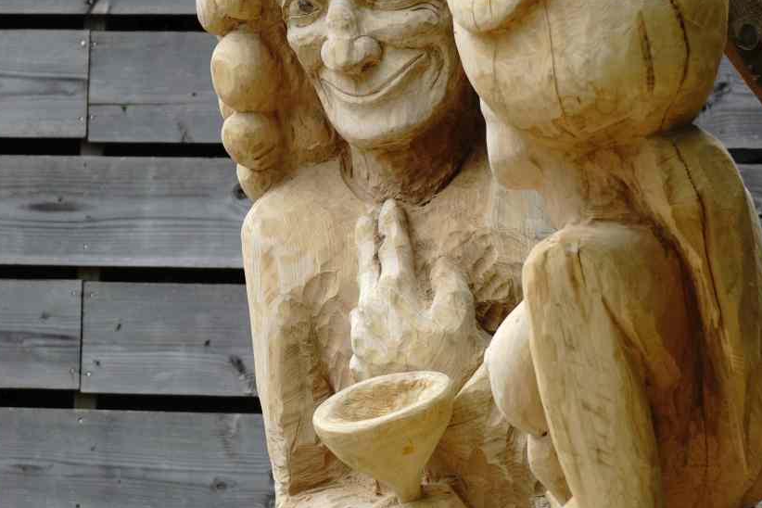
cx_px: 439
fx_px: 6259
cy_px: 169
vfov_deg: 4.6
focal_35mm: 296
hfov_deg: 7.0
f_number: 4.5
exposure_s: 1/250
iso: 250
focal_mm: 135
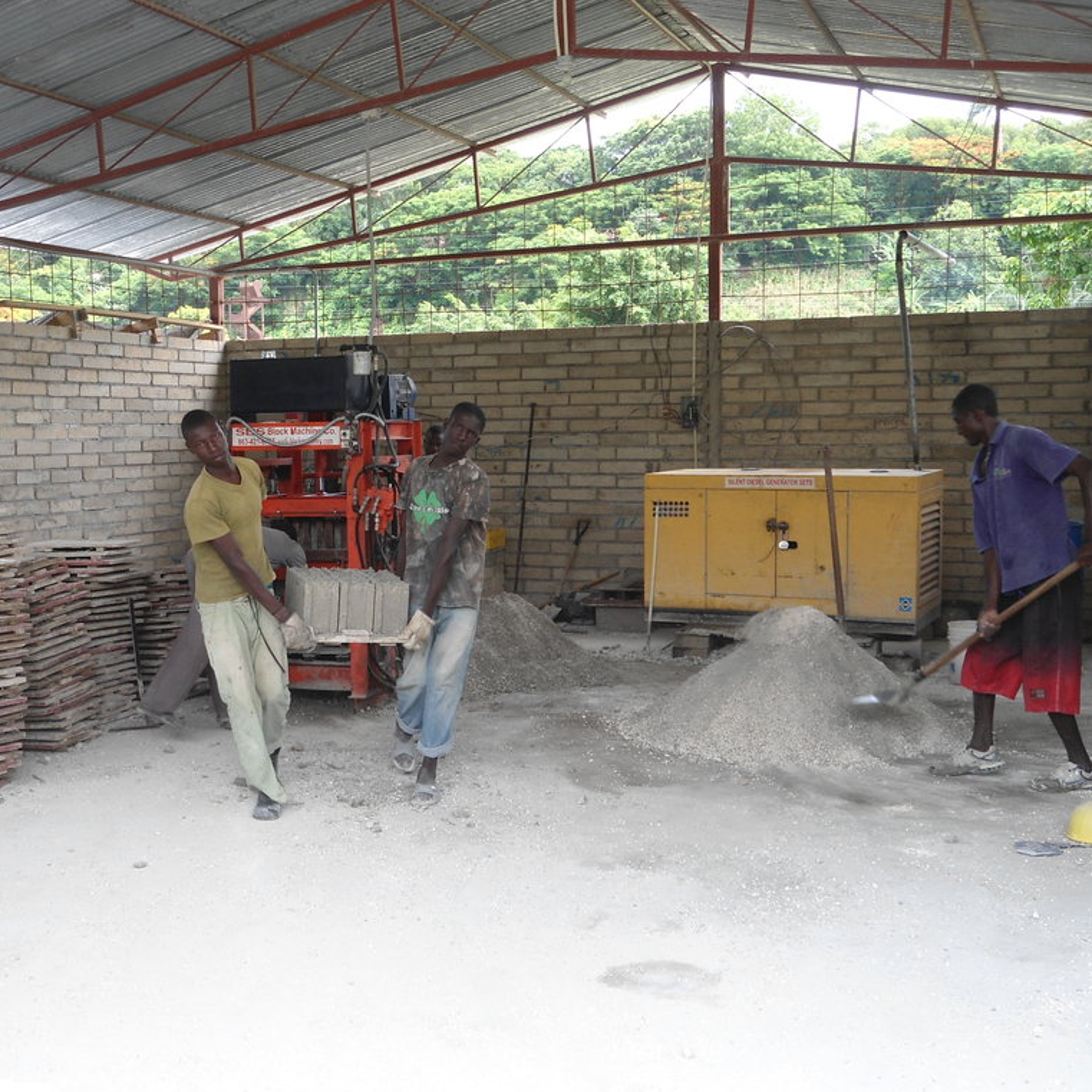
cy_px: 545
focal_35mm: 44
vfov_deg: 38.3
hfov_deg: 38.0
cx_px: 387
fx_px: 1570
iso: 80
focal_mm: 6.7
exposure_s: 1/80
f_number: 3.2
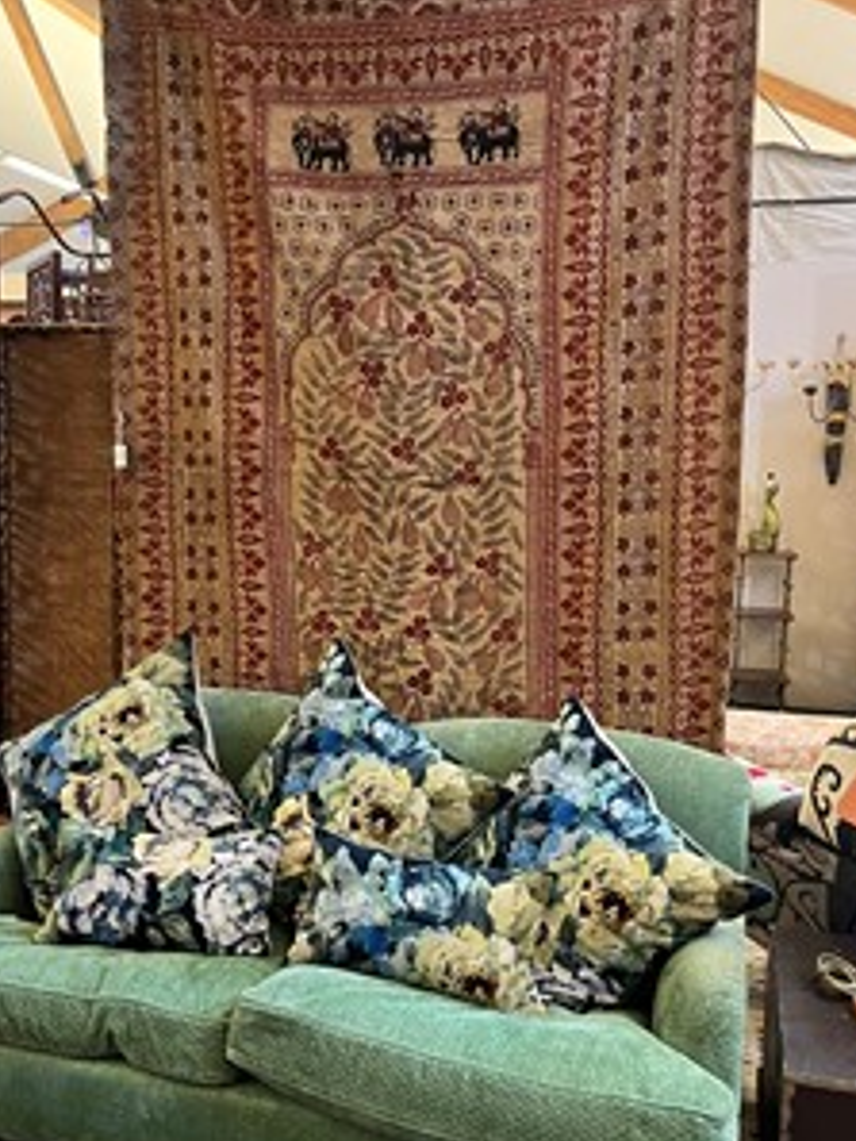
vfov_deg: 52.6
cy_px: 576
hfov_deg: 40.7
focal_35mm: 35
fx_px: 1153
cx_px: 388
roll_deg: -0.7
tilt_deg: -6.1
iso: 400
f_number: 1.6
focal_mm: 5.1
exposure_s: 1/50
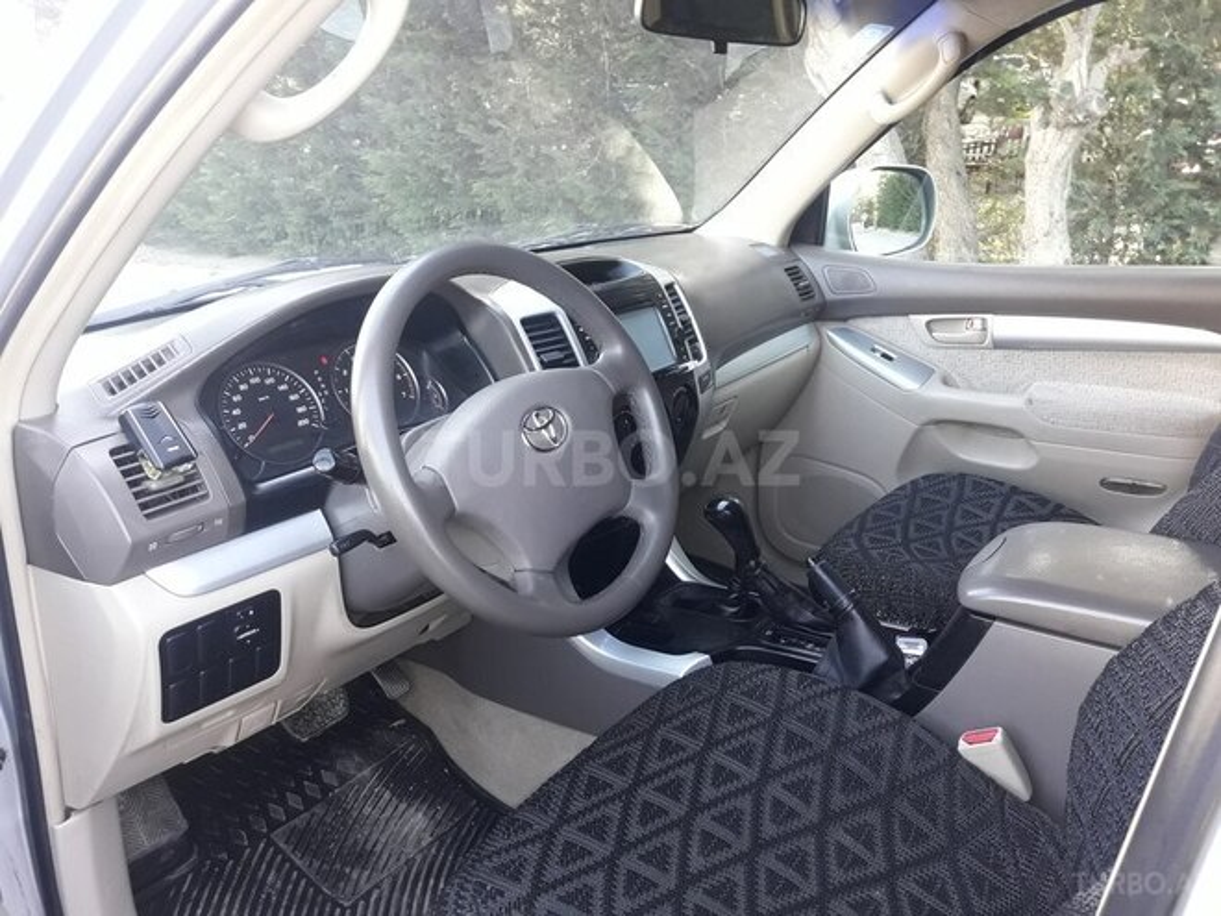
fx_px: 988
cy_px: 458
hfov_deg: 63.4
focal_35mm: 28
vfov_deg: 49.7
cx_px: 610
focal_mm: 3.7
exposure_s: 1/33
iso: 64
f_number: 1.9
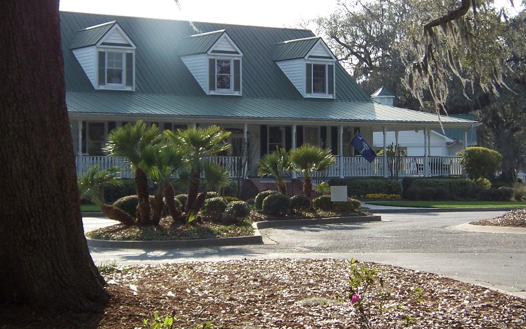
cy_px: 125
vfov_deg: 12.1
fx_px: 1548
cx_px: 251
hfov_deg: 19.3
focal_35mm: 108
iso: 80
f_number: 3.2
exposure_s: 1/750
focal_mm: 12.4
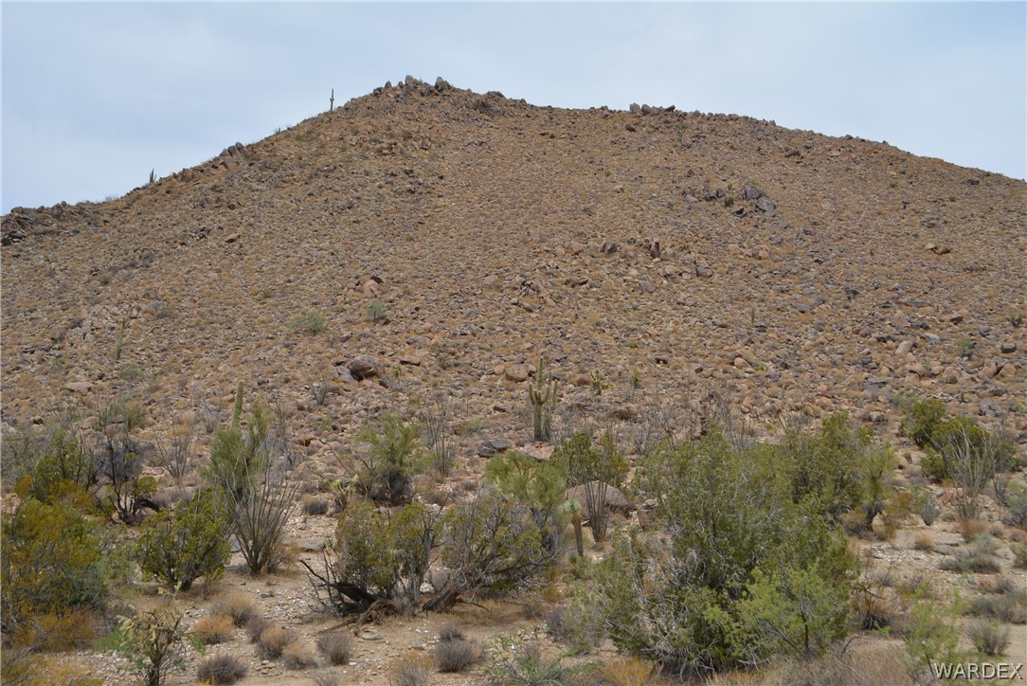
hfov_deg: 53.1
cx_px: 514
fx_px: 1028
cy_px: 343
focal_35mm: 36
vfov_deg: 36.9
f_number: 9
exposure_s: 1/320
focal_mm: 24
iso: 100
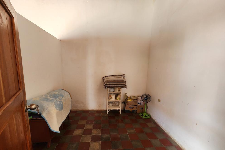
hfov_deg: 104.3
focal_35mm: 14
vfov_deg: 80.9
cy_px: 83
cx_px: 112
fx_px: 87
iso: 200
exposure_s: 1/60
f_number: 2.2
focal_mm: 2.2
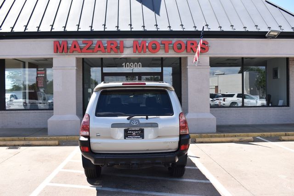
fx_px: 294
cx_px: 147
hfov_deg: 53.2
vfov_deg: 36.8
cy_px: 98
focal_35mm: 36
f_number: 7.1
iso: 200
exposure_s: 1/400
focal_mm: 24
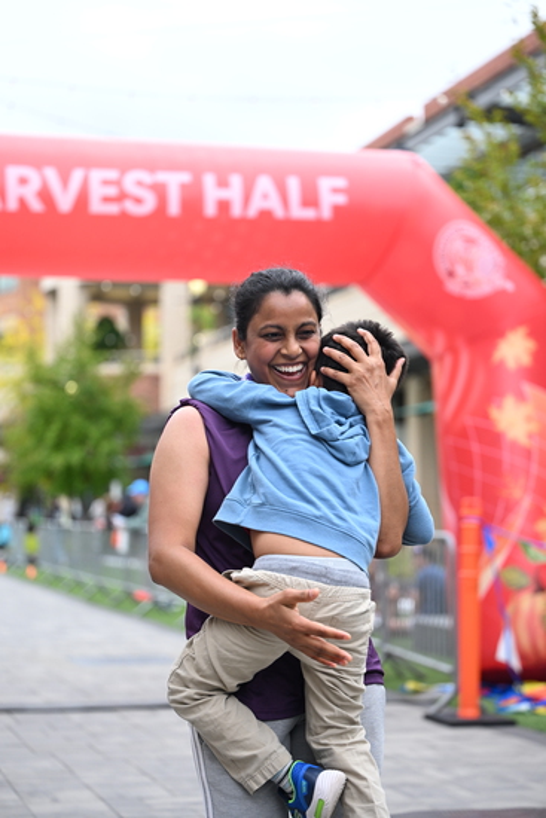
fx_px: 1591
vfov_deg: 28.8
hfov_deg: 19.5
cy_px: 409
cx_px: 273
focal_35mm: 70
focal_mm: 70
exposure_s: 1/1600
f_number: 2.8
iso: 640
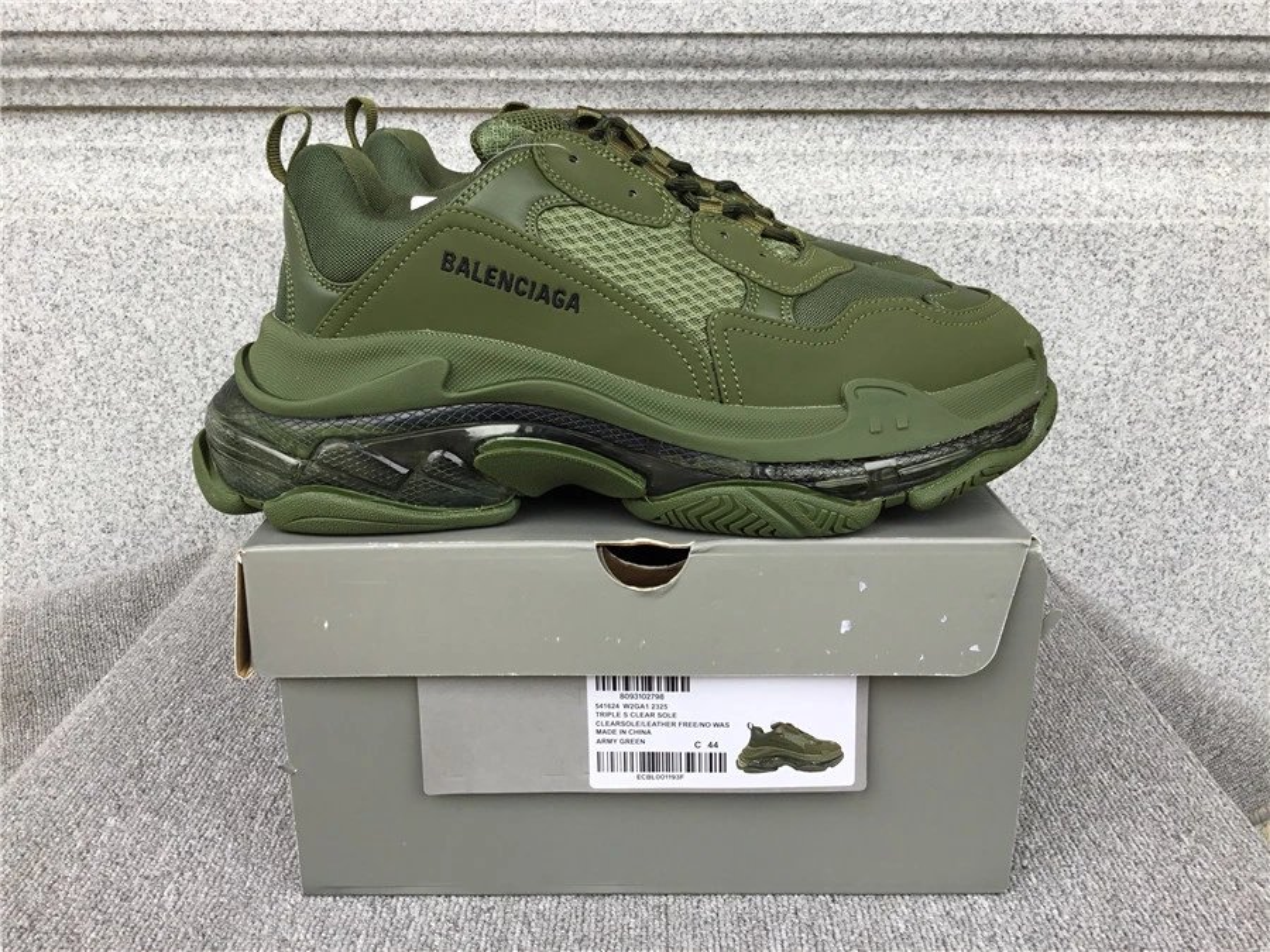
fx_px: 1137
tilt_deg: -18.4
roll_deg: +0.6
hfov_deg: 58.4
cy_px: 476
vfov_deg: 45.4
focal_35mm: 31
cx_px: 635
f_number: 2.4
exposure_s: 1/209
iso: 25
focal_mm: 3.3
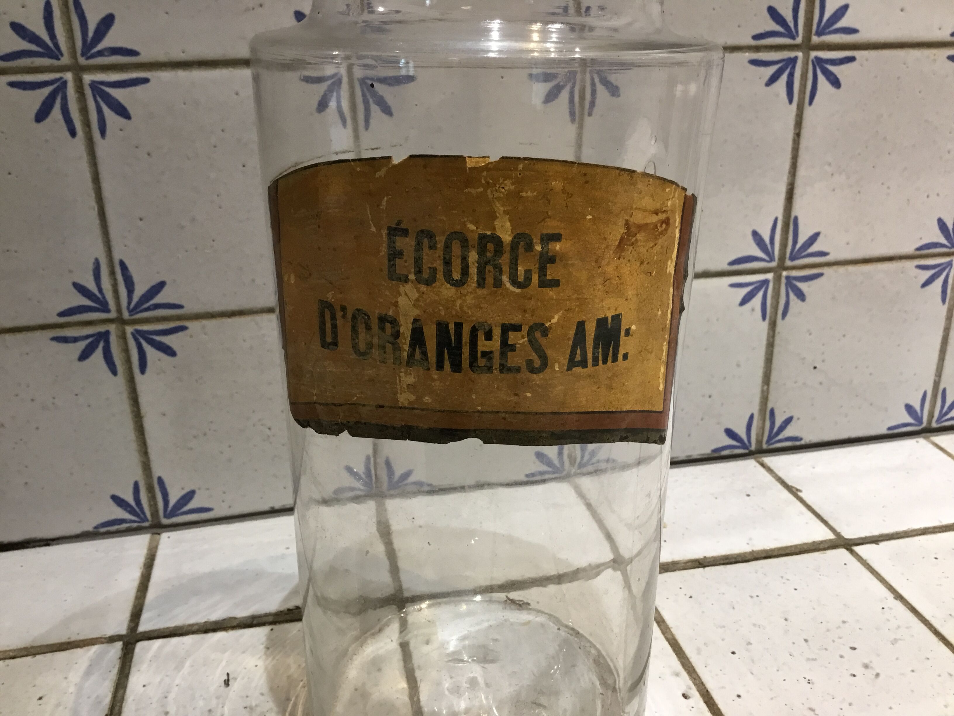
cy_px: 358
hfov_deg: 58.4
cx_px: 477
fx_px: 854
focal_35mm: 31
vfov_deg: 45.4
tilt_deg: -22.1
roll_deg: +0.7
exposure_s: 1/33
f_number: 2.4
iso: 100
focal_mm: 3.3
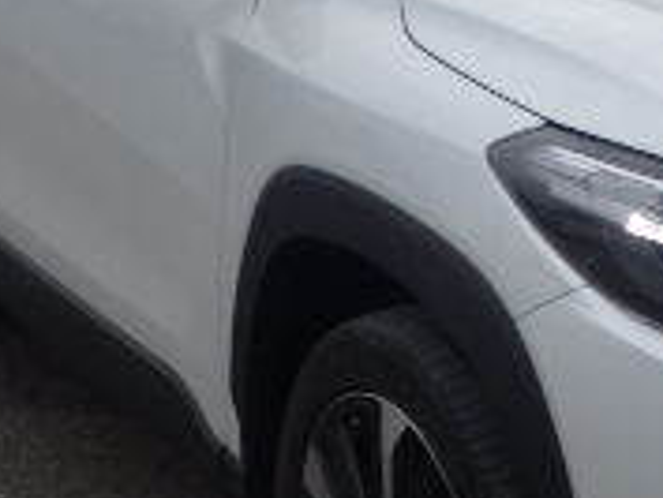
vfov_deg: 14.7
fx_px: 1936
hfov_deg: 18.7
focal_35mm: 101
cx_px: 719
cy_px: 225
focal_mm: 5
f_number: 4.2
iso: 125
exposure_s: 1/160
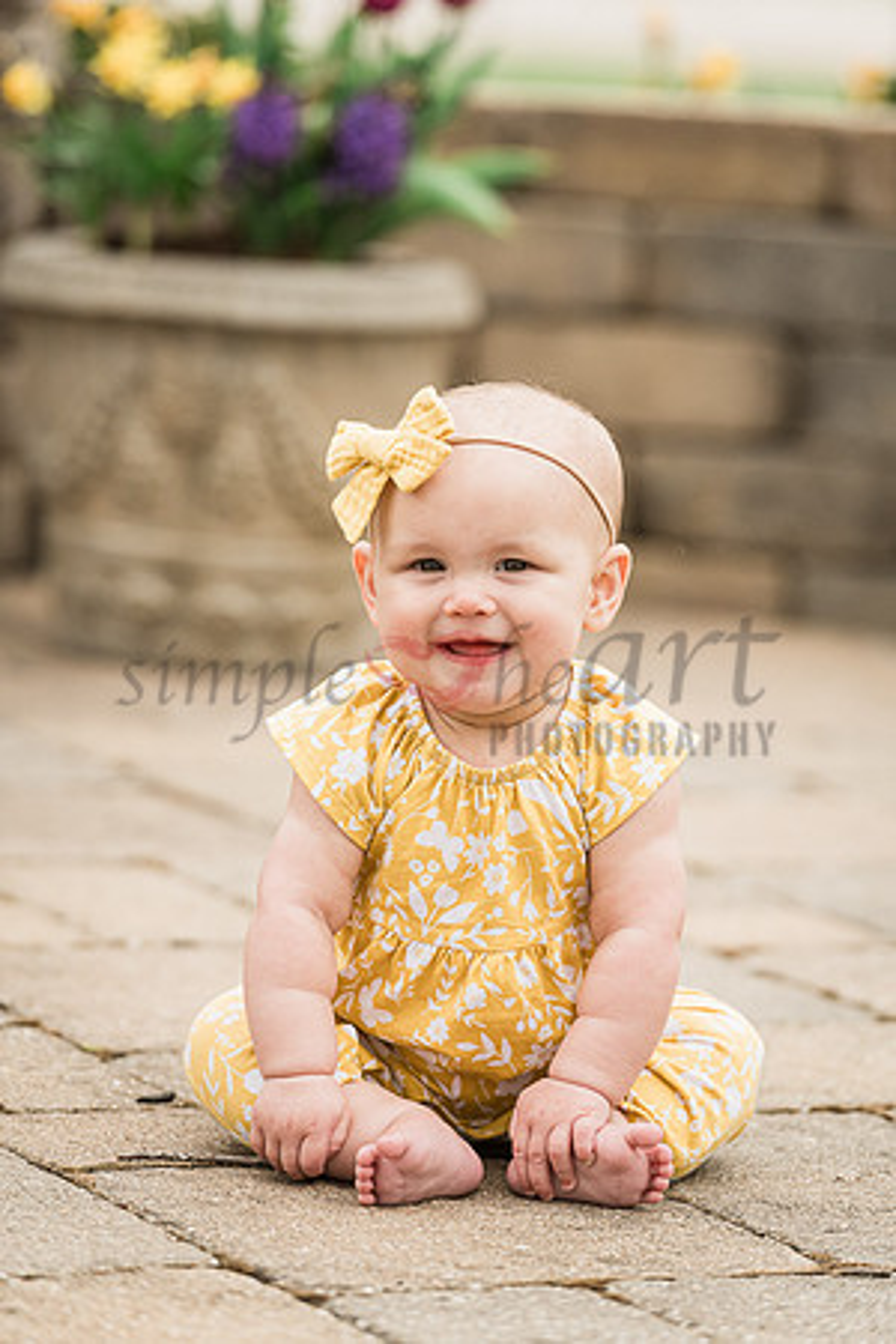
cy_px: 672
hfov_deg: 7.4
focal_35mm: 185
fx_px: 6906
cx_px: 448
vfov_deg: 11.1
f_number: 4
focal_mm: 185
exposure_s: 1/800
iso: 400
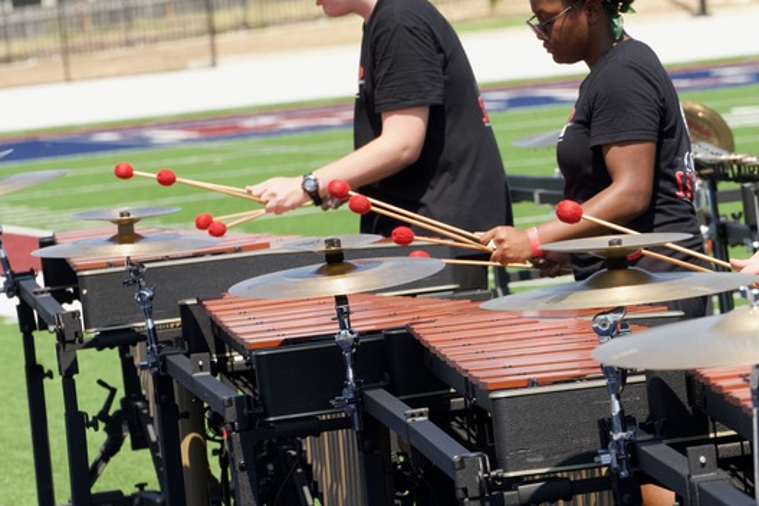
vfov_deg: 4.9
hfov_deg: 7.3
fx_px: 5924
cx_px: 656
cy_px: 176
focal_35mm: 281
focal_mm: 145
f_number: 7.1
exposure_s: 1/1600
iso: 800
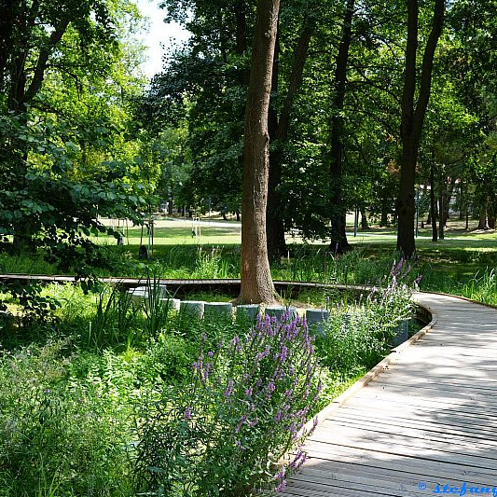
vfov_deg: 36.8
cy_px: 248
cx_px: 190
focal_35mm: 46
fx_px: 747
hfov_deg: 36.6
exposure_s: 1/40
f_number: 8
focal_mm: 36
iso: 250
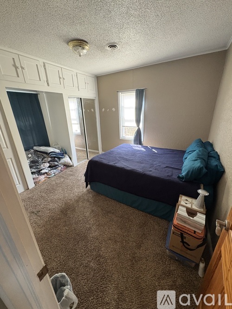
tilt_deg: -19.2
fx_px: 125
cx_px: 116
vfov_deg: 102.1
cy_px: 154
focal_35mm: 14
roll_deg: +2.1
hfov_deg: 85.7
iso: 250
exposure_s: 1/60
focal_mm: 2.22
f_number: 2.2
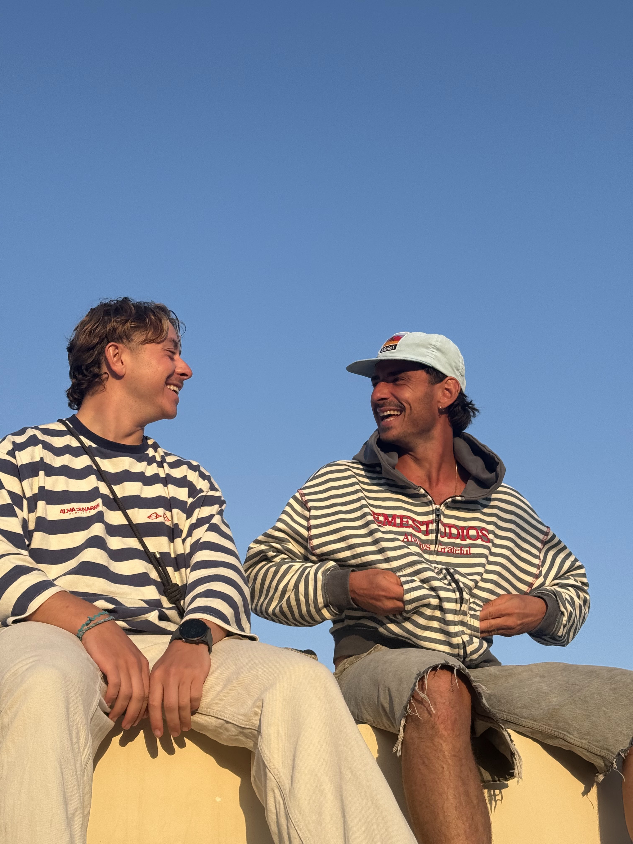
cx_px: 316
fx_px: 1170
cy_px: 422
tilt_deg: +29.4
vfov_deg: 39.7
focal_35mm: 48
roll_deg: +3.8
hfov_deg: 30.3
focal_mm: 6.76
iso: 80
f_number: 1.78
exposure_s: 1/2577
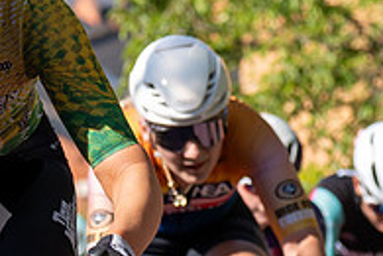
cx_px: -50
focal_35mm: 410
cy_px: -38
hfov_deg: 5.0
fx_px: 4362
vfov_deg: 3.3
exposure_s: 1/1000
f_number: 3.5
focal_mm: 70
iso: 100
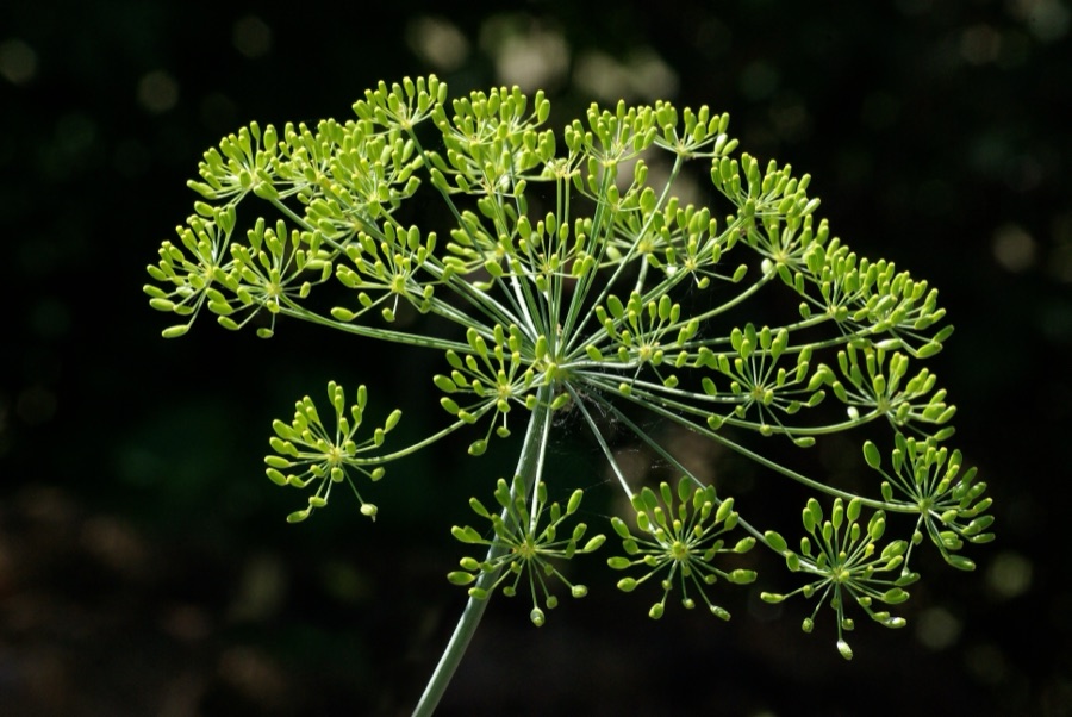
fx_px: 5589
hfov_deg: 11.0
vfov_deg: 7.3
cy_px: 358
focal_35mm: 188
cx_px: 536
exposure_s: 1/125
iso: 400
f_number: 19
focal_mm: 125
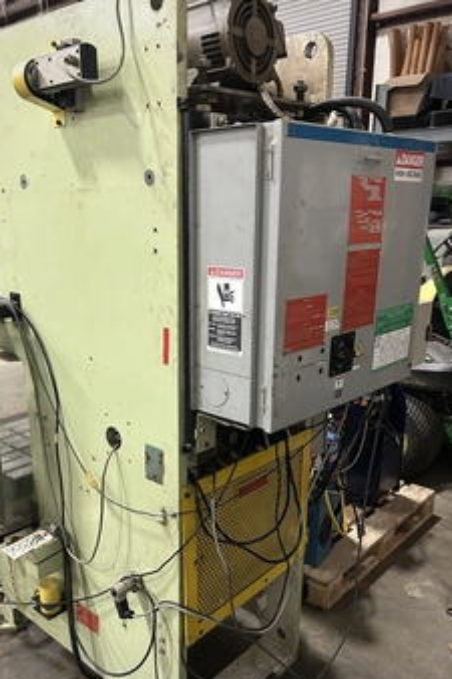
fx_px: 603
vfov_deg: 58.5
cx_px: 187
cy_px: 386
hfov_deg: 40.9
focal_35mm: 32
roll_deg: -0.2
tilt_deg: -14.8
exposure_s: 1/40
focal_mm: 5.7
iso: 400
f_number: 1.5
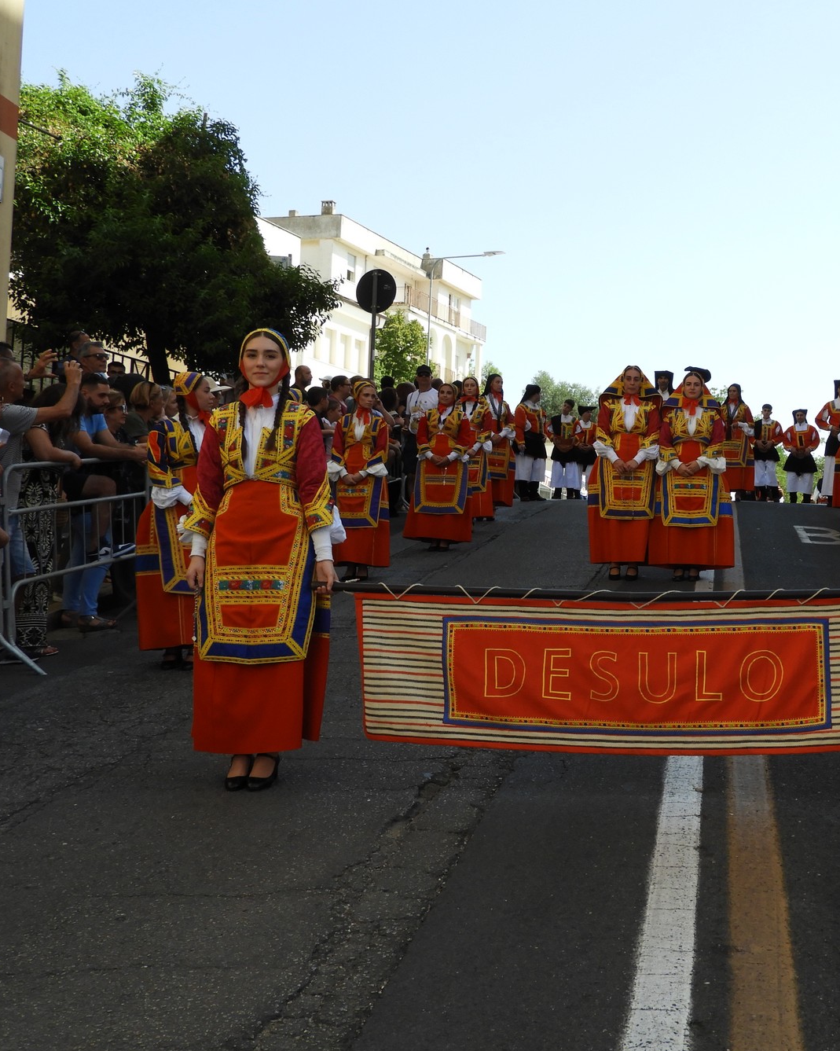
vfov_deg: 40.3
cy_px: 529
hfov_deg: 32.1
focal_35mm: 46
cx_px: 634
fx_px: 1430
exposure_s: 1/500
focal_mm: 6.3
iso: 100
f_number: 3.8
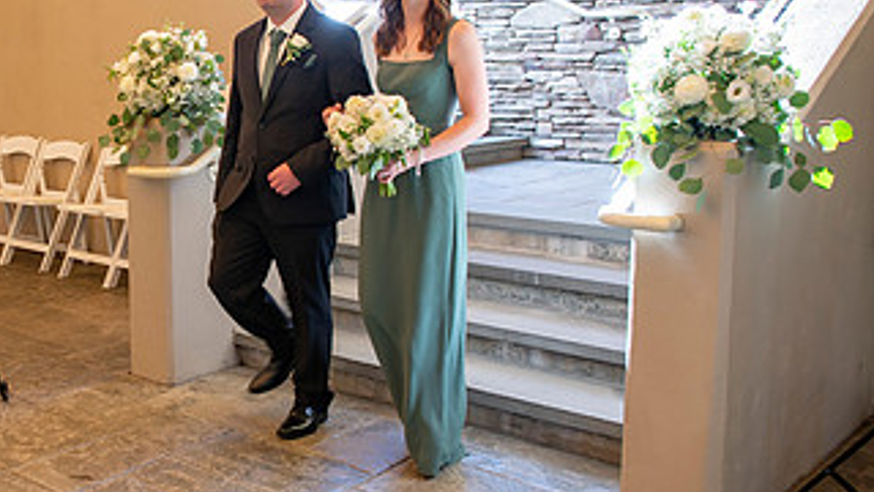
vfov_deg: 26.0
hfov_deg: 42.3
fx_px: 1066
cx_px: 156
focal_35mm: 46
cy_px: 221
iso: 200
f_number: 4
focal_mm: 24
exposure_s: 1/100
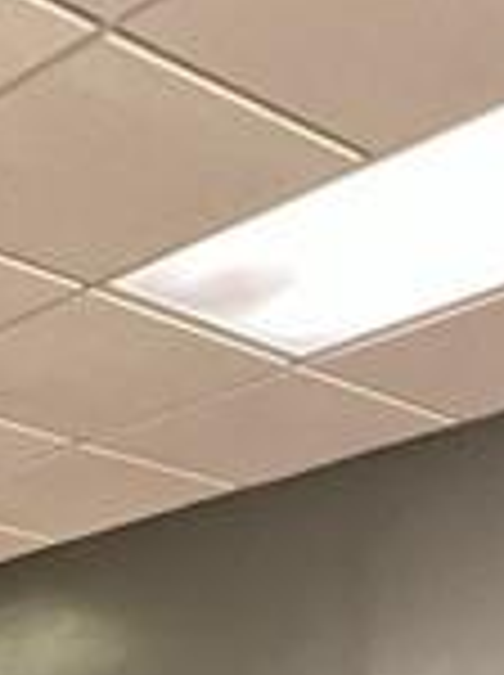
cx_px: -234
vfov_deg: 16.9
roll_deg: -1.5
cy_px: 1323
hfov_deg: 15.4
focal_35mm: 89
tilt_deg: -8.8
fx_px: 1733
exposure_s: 1/60
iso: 250
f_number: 1.8
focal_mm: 1.57
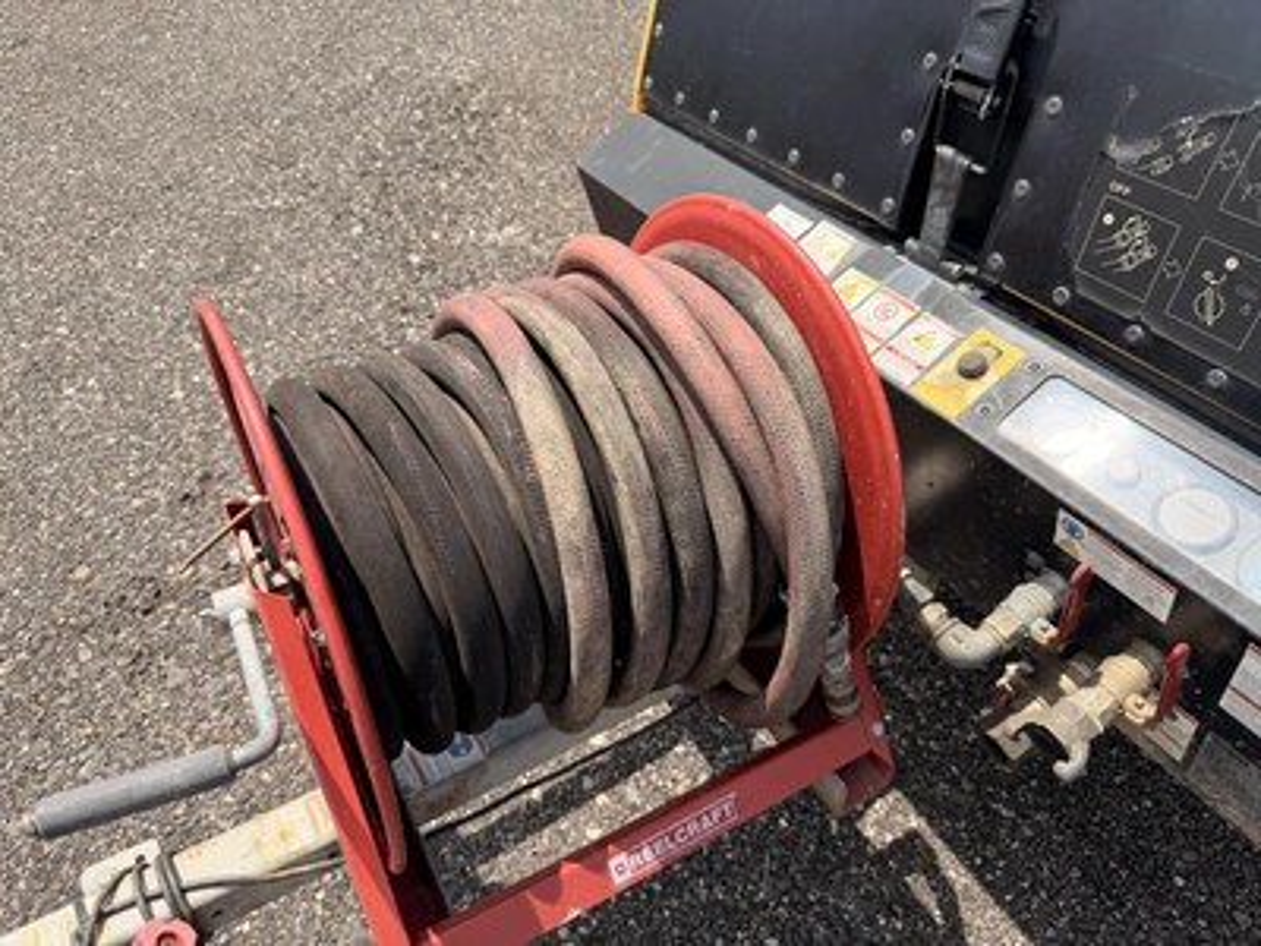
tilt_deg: -42.5
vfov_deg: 56.8
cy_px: 473
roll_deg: +1.5
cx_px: 630
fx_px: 874
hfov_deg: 71.6
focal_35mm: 24
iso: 100
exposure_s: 1/3425
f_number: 1.78
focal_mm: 6.76
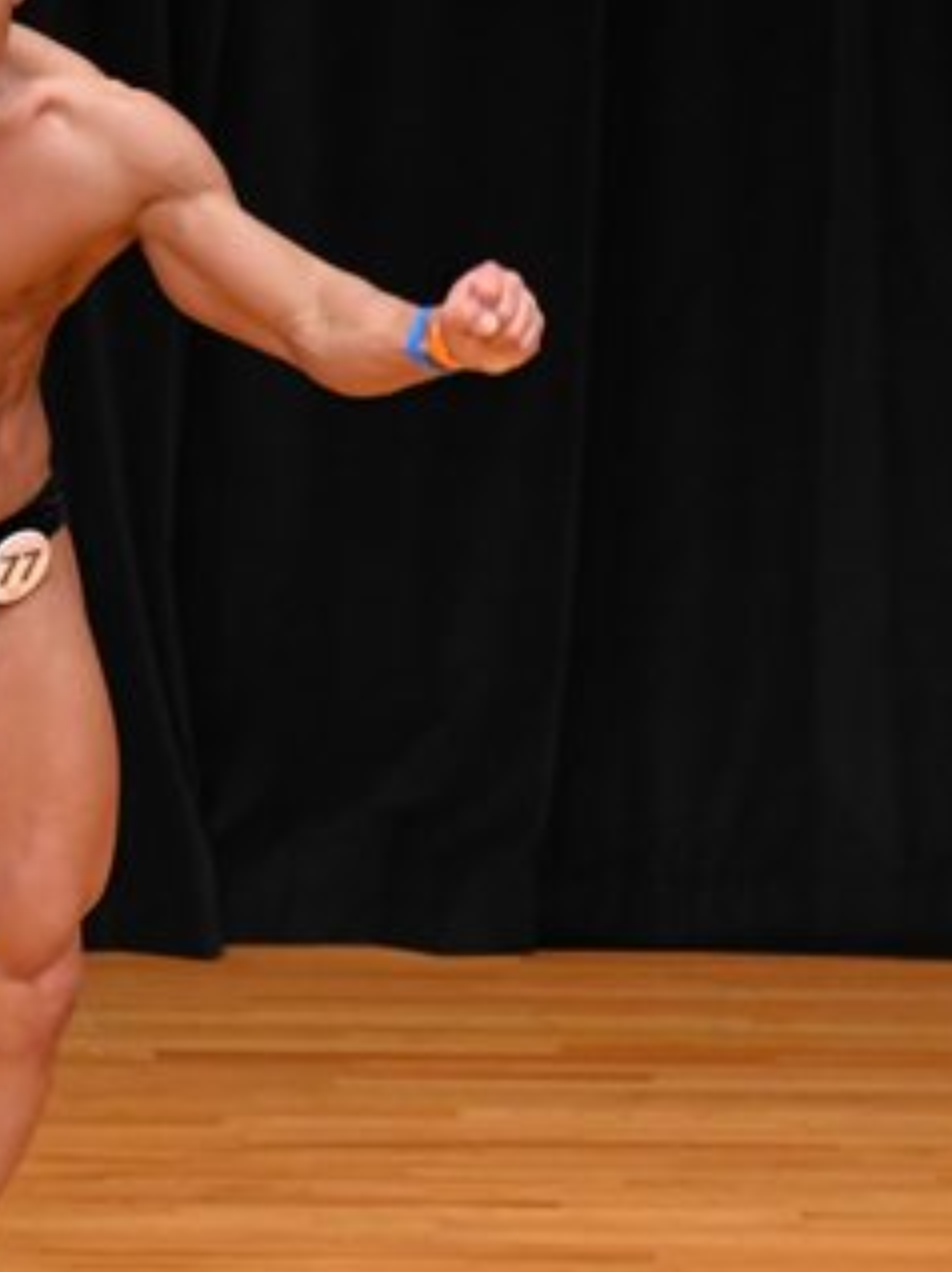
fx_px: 24528
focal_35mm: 668
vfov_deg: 3.0
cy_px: 740
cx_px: -42
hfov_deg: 2.2
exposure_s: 1/400
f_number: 5.6
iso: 3200
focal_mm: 190
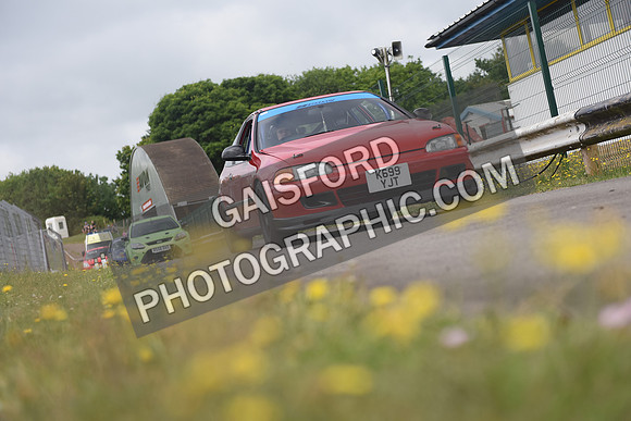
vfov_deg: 19.5
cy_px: 210
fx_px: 1227
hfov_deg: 28.8
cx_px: 316
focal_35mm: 70
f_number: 4
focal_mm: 70
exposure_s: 1/1000
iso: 400
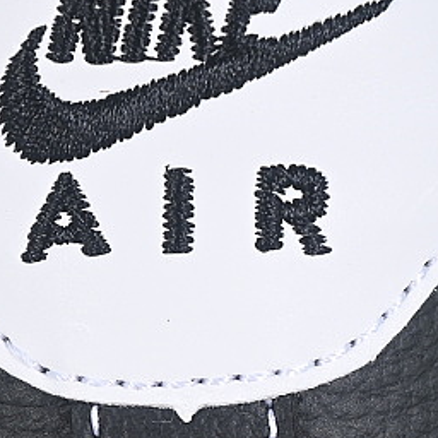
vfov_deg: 6.5
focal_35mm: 269
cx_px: 190
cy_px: 537
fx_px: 3851
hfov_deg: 6.5
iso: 160
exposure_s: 1/50
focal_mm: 50
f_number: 6.3
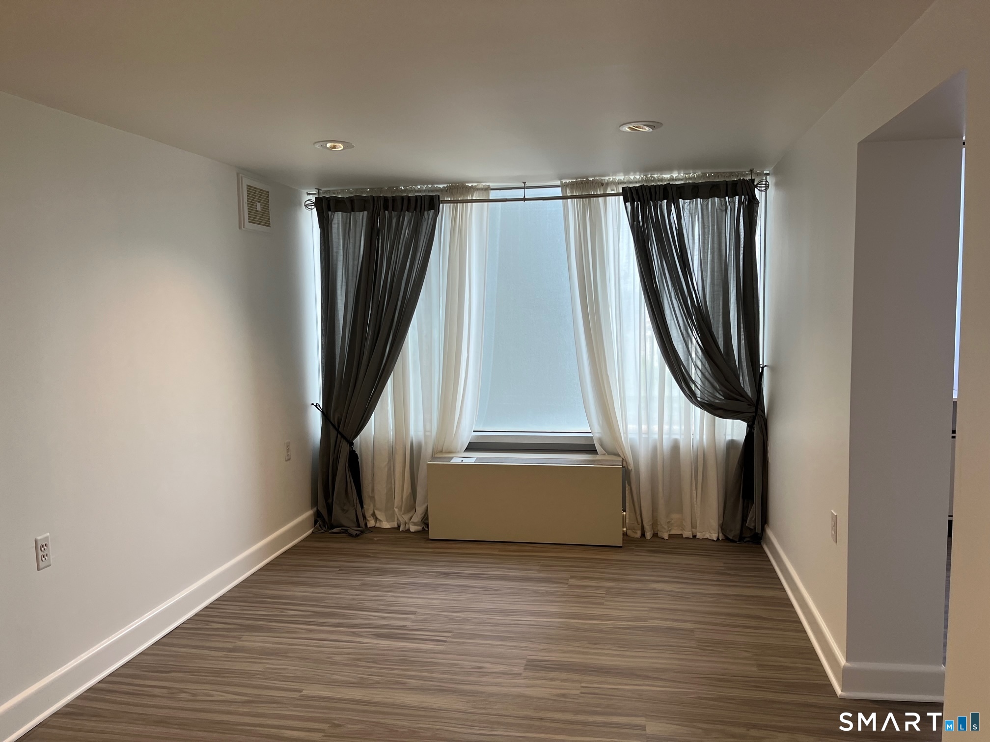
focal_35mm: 26
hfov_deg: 67.3
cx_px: 495
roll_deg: +0.6
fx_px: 744
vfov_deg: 53.1
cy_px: 371
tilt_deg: -5.8
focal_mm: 5.1
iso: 80
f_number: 1.6
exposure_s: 1/120
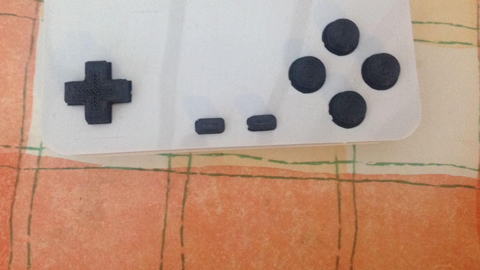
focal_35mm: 39
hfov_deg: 51.6
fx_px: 496
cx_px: 243
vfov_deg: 30.2
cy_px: 92
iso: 320
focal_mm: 4.28
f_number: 2.4
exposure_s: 1/15
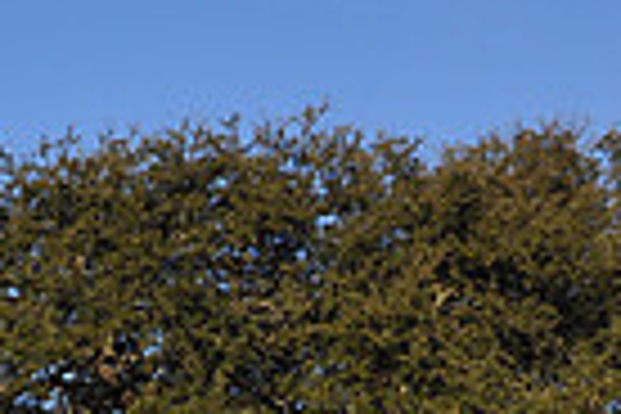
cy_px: 592
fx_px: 2278
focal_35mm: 132
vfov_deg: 10.1
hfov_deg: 13.9
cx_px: -477
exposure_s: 1/160
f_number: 13
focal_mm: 21
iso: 200
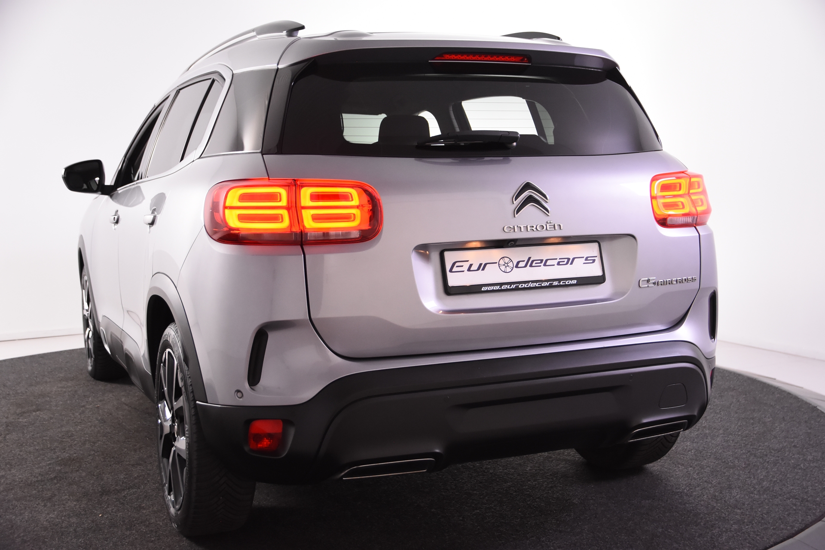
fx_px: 1066
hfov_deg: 42.3
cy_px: 275
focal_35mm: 46
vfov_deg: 28.9
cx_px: 412
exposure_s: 1/100
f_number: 4
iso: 1600
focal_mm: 31
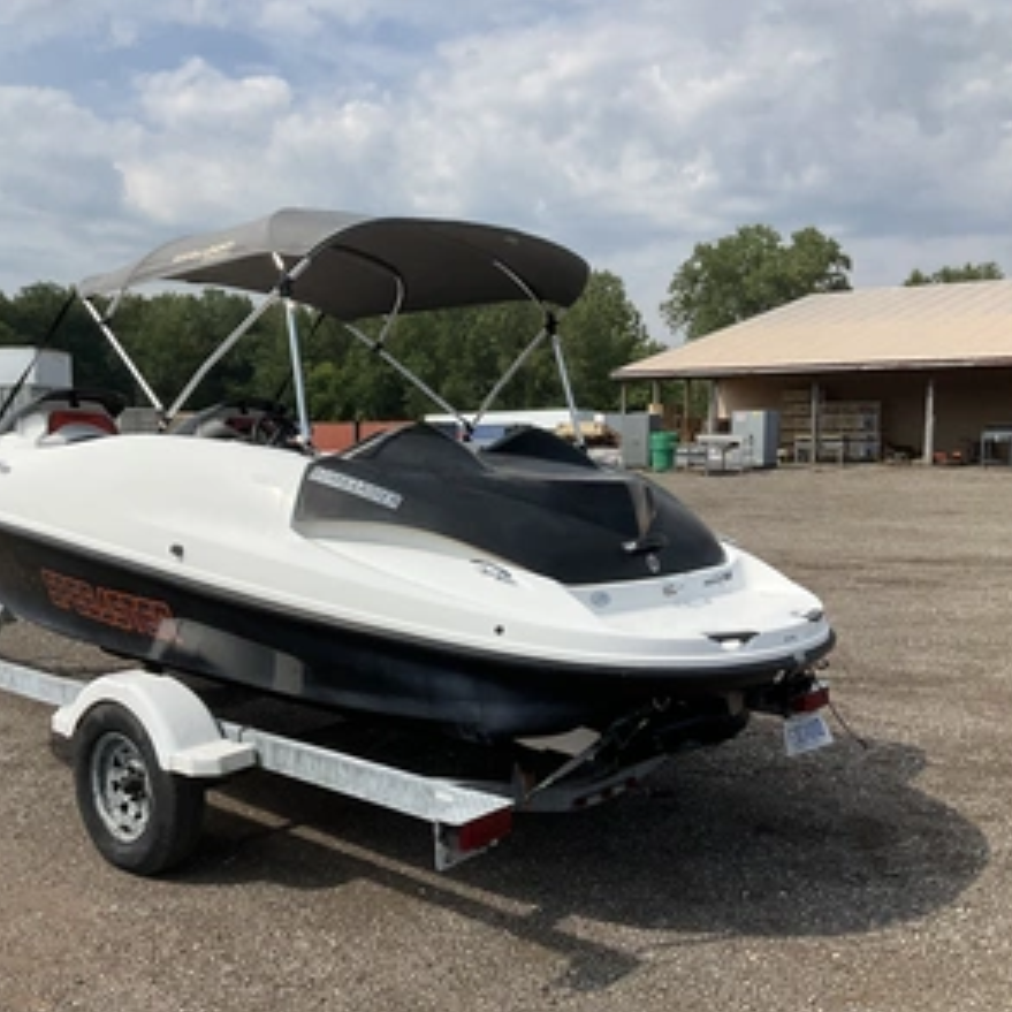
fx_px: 1158
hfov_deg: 47.1
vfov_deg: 47.2
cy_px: 515
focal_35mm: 35
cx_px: 428
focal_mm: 3
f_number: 1.8
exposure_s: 1/2538
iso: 25
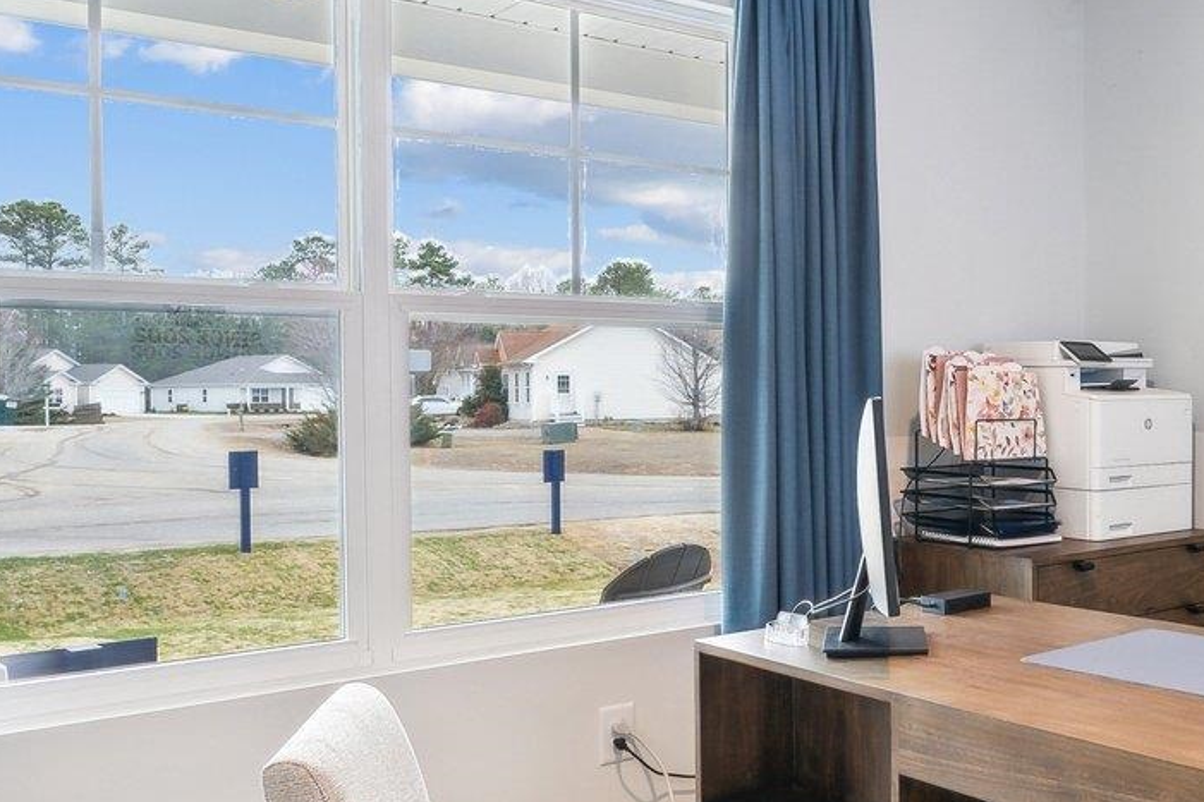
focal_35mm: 38
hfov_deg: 46.3
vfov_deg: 35.0
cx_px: 1061
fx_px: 1271
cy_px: 396
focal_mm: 13
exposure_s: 1/6
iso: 160
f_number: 8
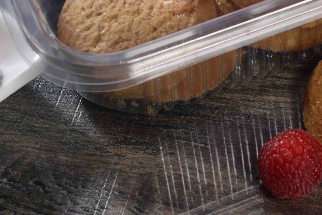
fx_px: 1602
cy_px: -74
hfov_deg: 11.4
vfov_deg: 7.6
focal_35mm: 179
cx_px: 308
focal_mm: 66
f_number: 13
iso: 160
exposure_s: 1/160
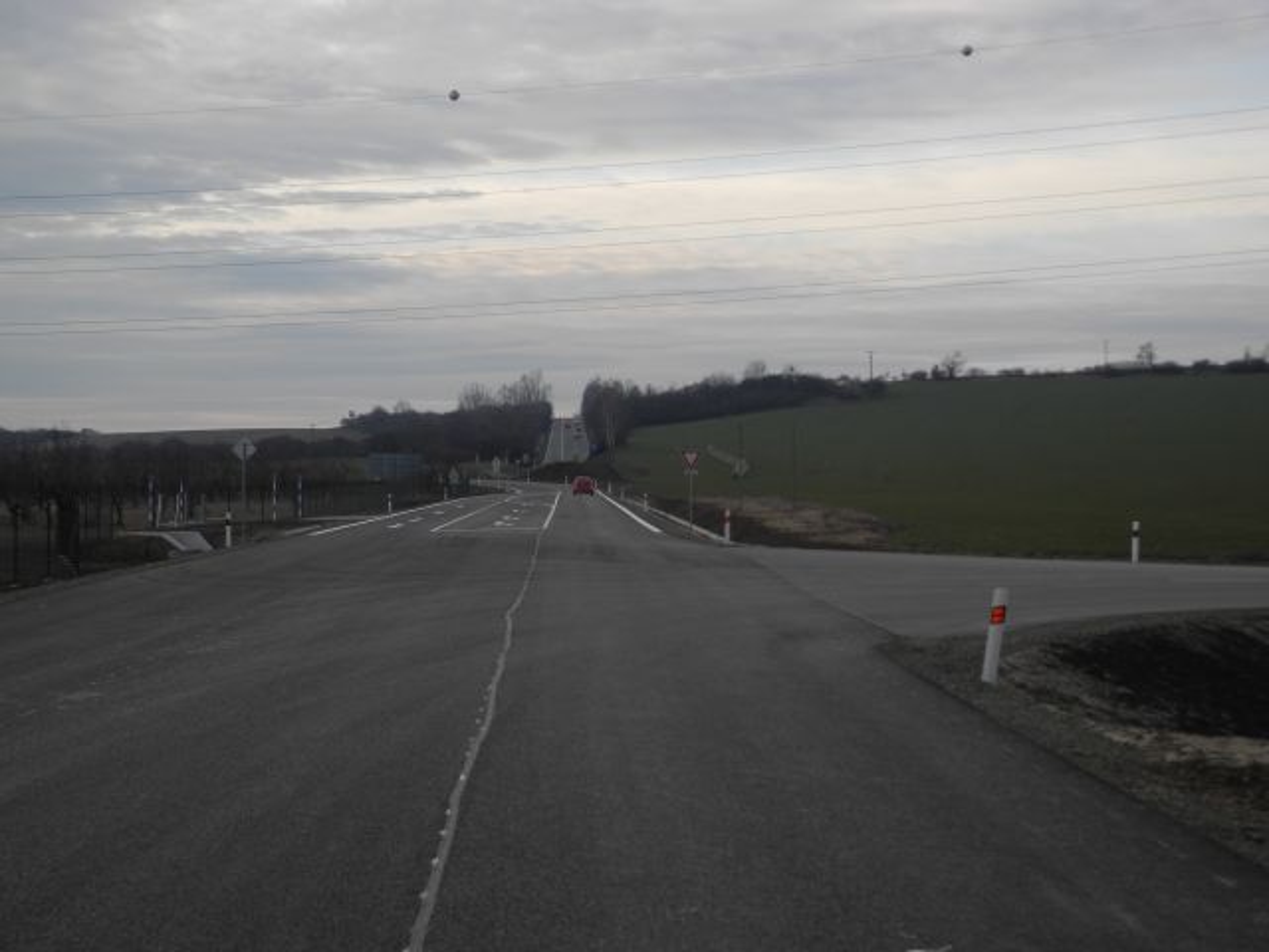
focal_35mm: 61
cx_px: 634
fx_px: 2236
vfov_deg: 24.0
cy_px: 476
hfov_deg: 31.7
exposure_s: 1/425
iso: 100
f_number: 3.5
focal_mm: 13
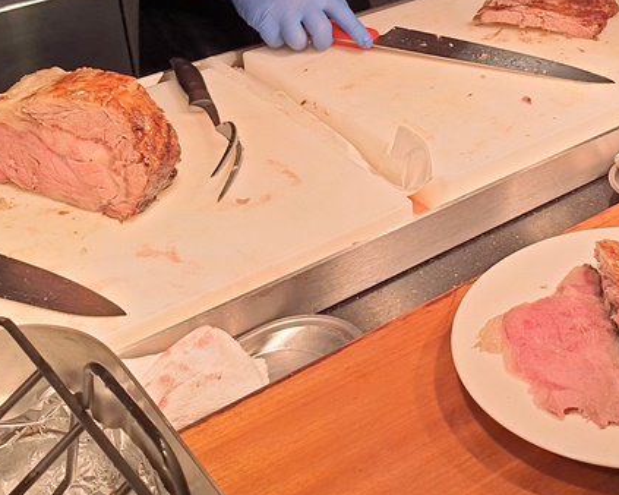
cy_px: 42
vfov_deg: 24.6
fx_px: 1099
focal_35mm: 60
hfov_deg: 30.4
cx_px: 524
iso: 50
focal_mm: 4.32
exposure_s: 1/206
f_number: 1.7
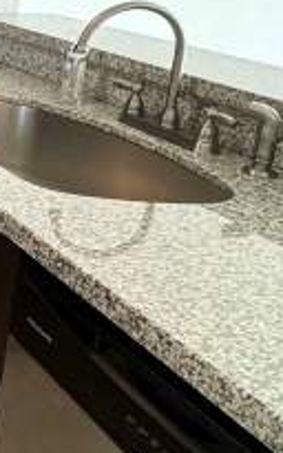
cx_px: -453
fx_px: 716
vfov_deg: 33.6
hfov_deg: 13.5
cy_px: 64
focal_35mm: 58
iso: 320
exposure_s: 1/60
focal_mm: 2.22
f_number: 2.2
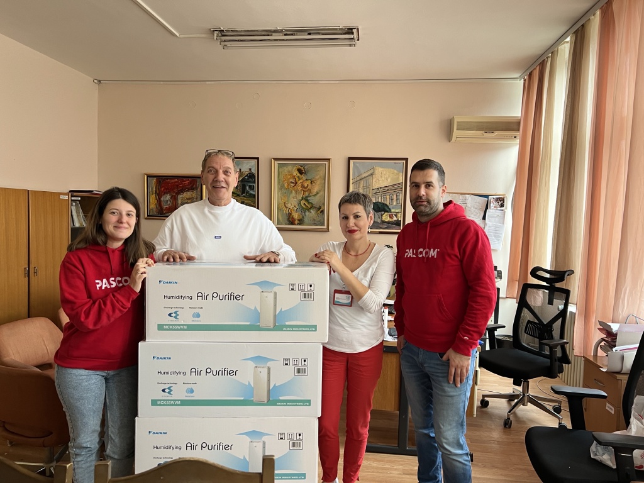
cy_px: 242
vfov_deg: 53.1
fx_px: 484
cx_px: 322
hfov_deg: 67.3
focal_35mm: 26
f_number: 1.5
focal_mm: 5.7
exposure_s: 1/50
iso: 125
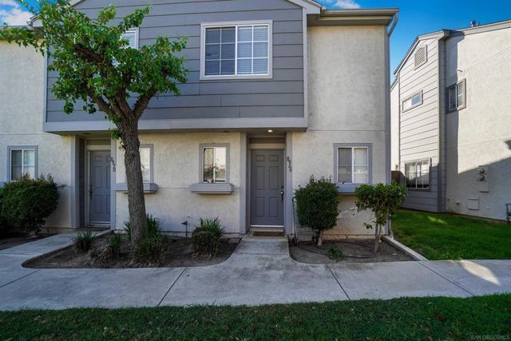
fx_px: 213
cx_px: 256
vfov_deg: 77.4
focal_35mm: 15
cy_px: 170
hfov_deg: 100.4
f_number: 7.1
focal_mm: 10
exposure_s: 1/60
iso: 100
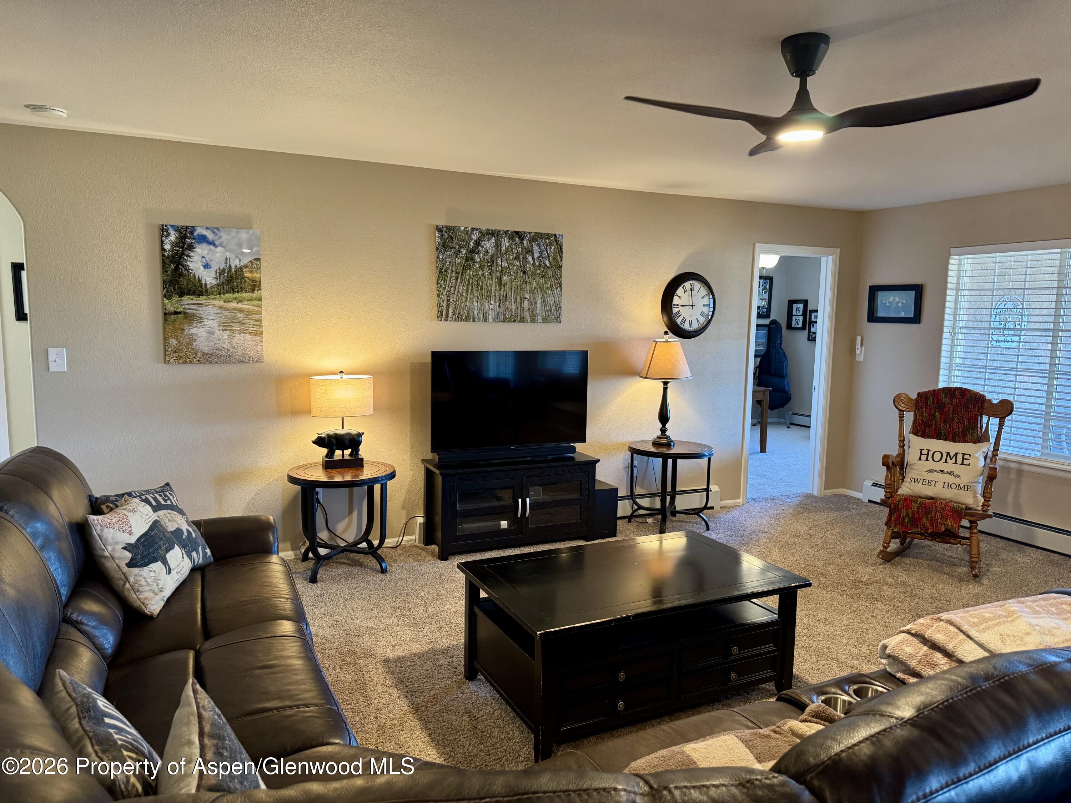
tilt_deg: -8.9
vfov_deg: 56.8
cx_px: 536
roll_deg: -1.2
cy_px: 402
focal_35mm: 24
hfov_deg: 71.6
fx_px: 743
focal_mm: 6.76
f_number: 1.78
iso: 320
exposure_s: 1/60
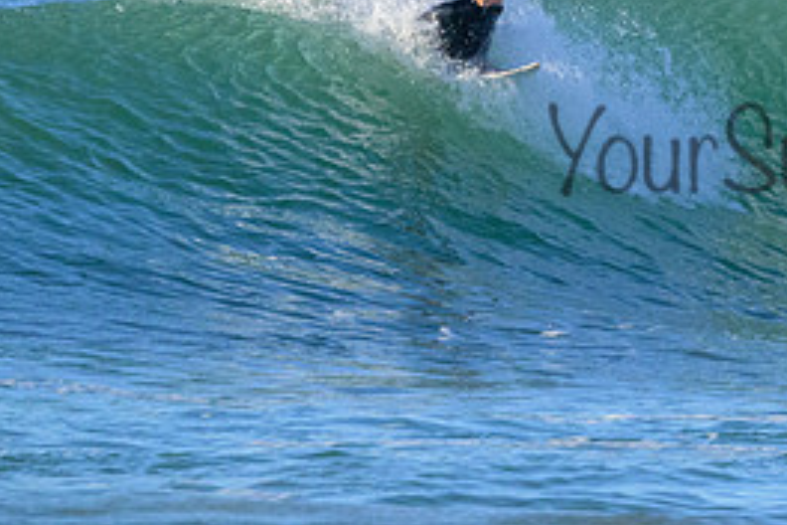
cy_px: 55
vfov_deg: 0.8
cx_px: 1039
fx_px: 37729
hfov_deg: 1.2
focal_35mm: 1726
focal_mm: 580
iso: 4000
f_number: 11
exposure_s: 1/2000
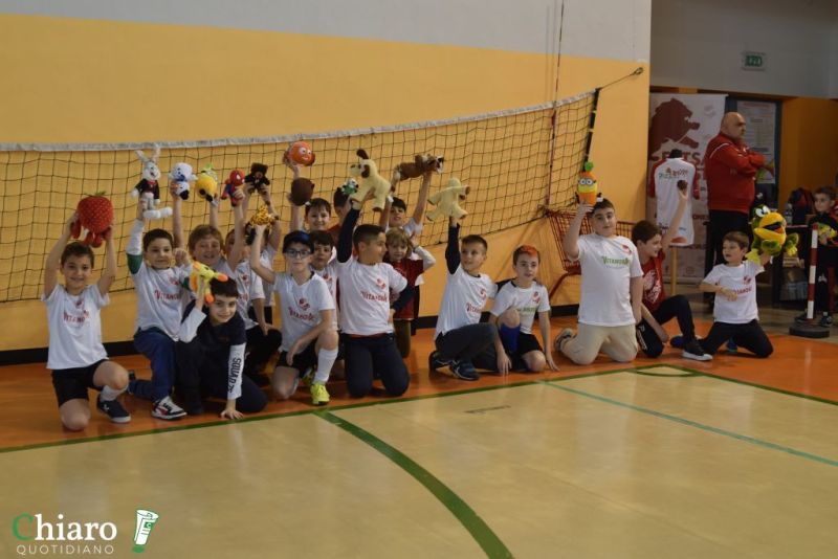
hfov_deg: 46.4
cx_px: 419
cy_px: 280
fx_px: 978
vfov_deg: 31.9
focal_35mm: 42
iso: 320
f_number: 3.5
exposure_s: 1/160
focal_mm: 28
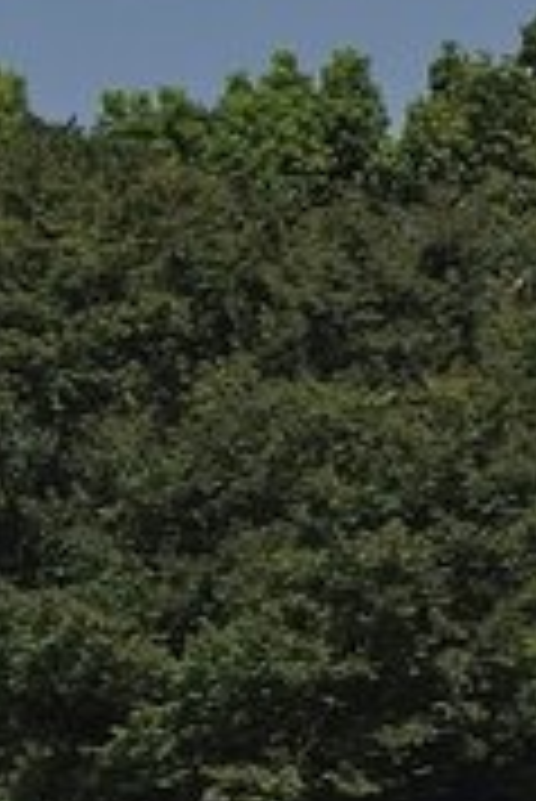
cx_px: -723
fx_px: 14510
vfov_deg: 3.2
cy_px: 1012
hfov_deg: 2.1
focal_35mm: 651
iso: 100
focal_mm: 75
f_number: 7.1
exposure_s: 1/1000
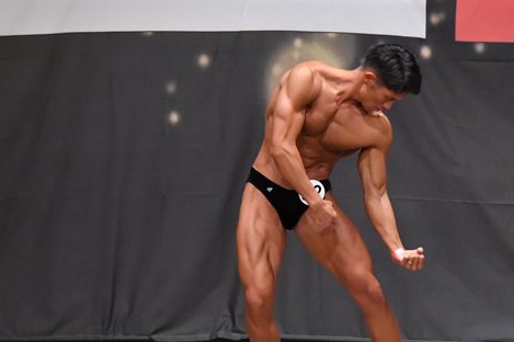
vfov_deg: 4.1
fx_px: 4765
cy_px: 173
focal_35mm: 334
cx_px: 349
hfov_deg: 6.2
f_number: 5.6
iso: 6400
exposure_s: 1/400
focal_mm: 135
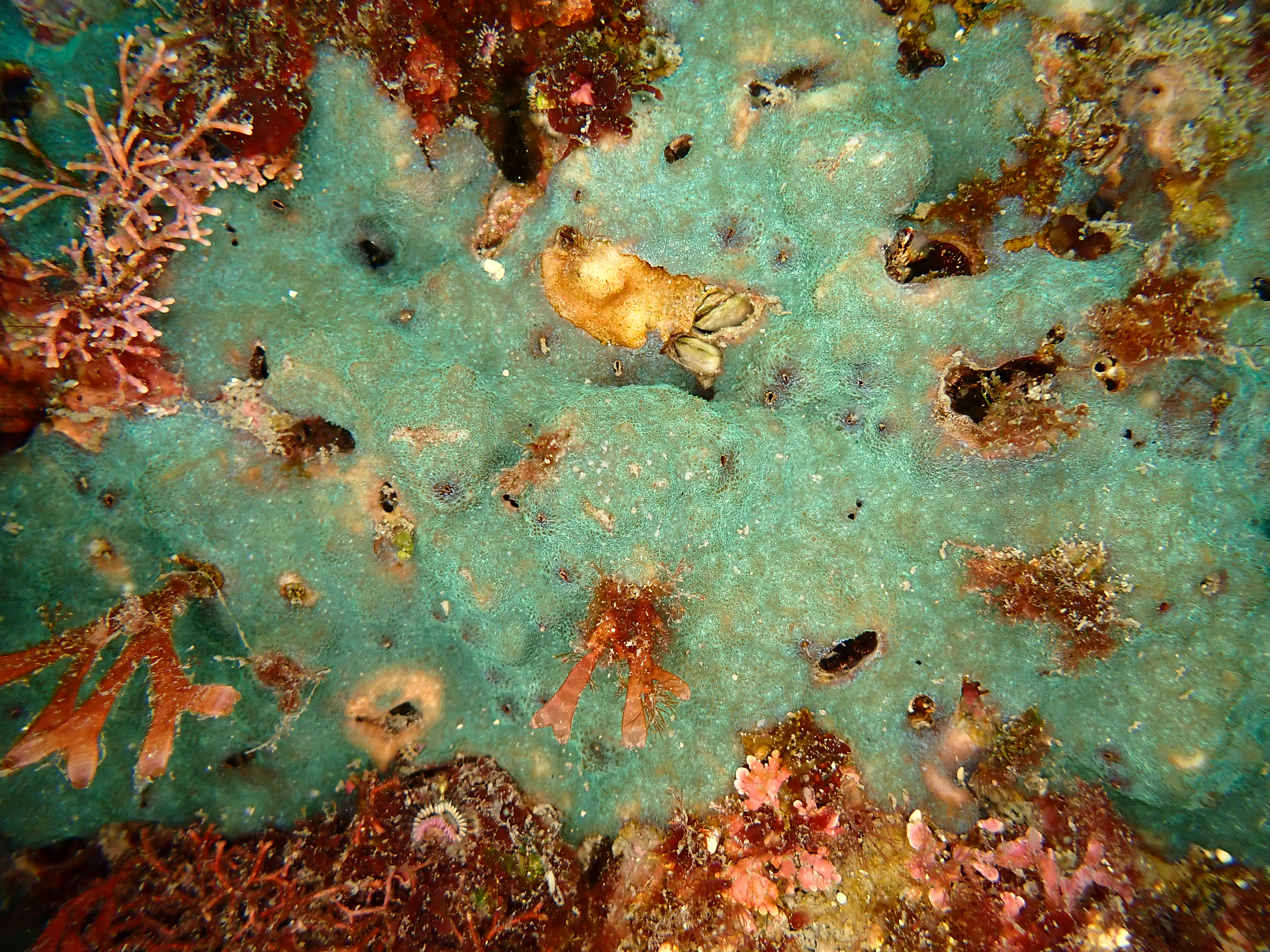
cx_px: 635
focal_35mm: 25
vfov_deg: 54.9
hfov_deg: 69.4
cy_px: 476
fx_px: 917
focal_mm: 4.5
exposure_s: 1/2000
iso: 200
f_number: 2
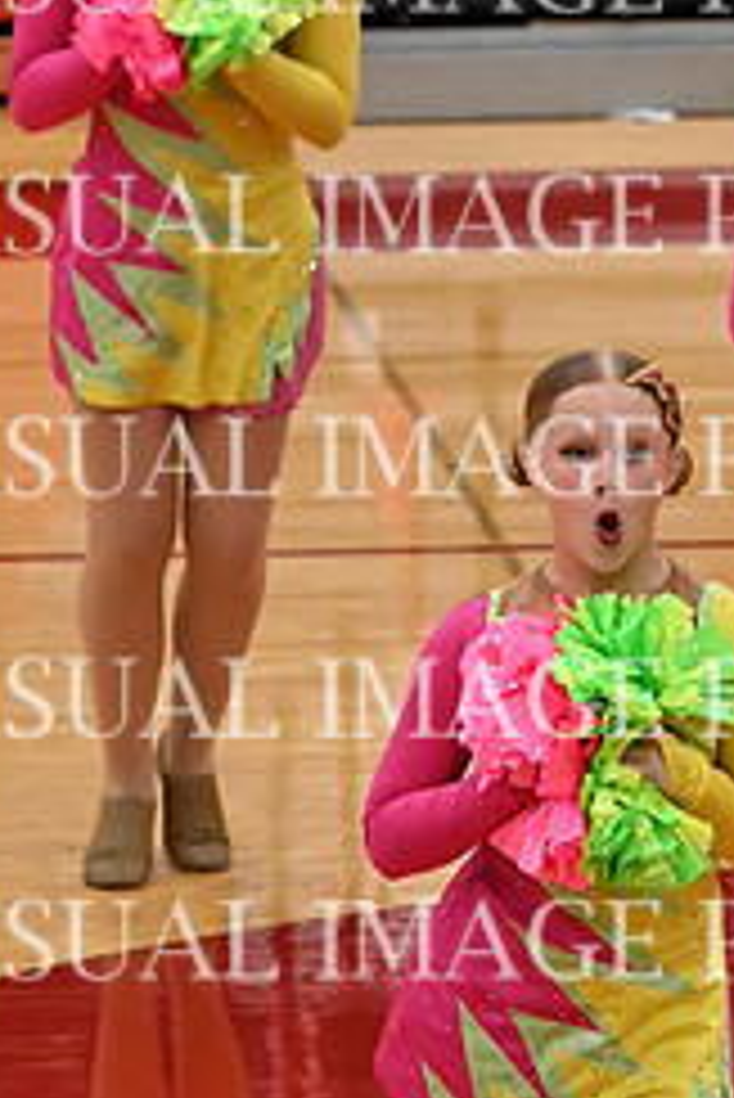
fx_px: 14139
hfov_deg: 3.0
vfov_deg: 4.4
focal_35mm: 463
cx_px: 669
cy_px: 819
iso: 6400
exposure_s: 1/400
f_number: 4
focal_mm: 130
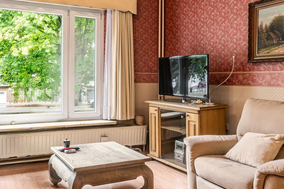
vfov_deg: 37.7
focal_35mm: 35
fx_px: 276
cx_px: 102
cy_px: 79
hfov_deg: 53.7
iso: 250
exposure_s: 1/10
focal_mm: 16
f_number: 11
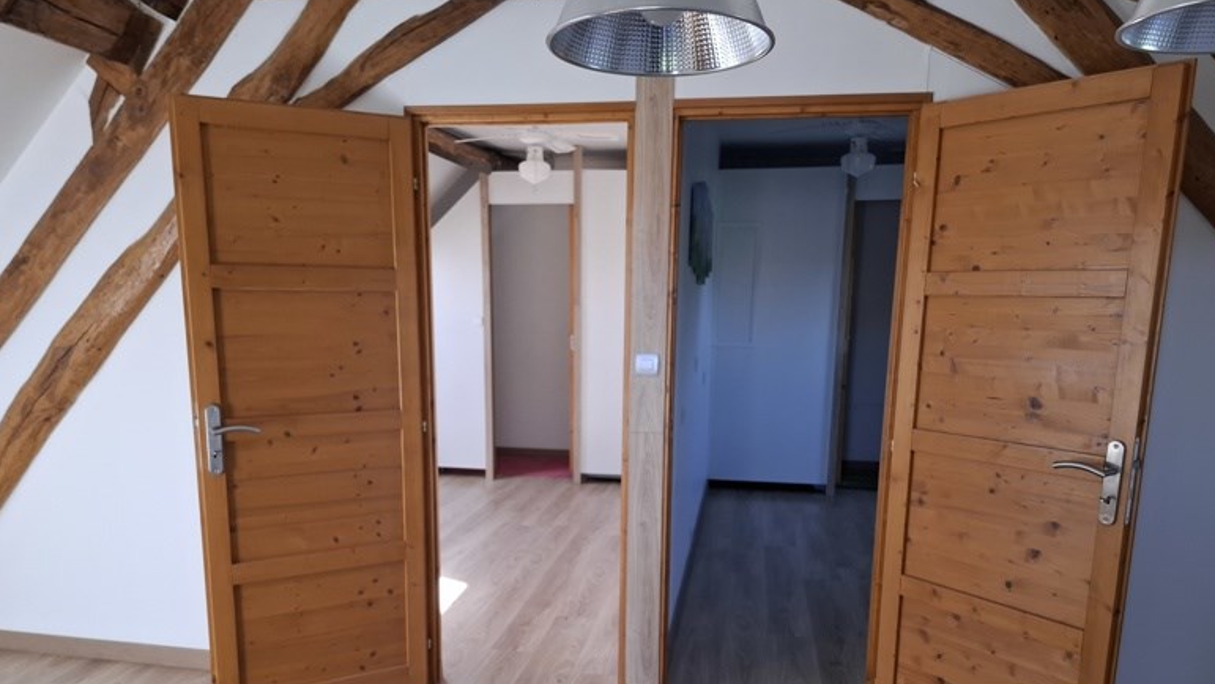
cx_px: 605
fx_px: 838
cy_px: 441
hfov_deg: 71.9
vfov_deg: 43.9
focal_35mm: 26
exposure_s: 1/120
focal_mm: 5.54
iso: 160
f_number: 1.8
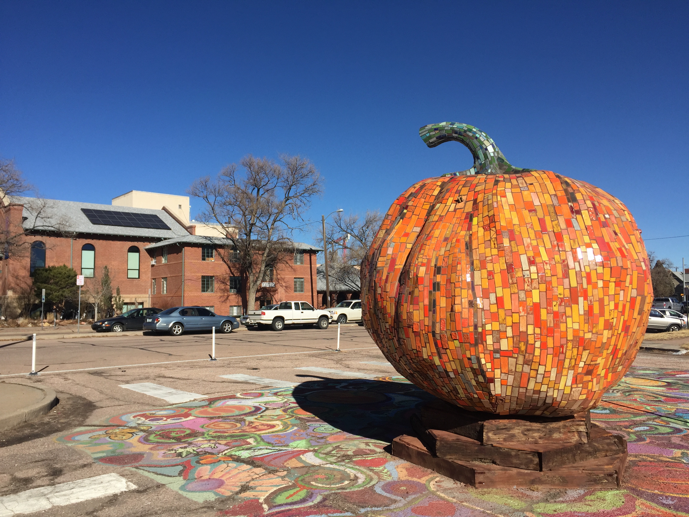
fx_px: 577
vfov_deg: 48.2
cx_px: 344
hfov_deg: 61.7
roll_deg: -0.3
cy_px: 258
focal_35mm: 29
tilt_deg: +3.7
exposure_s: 1/2639
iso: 32
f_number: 2.2
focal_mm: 4.15
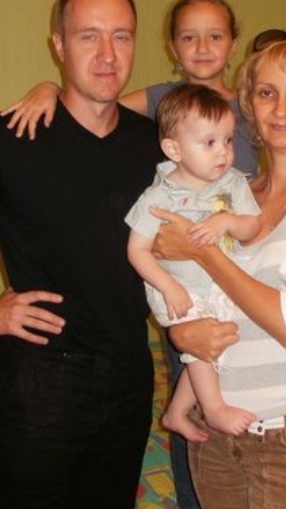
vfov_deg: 43.6
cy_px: 208
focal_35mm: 47
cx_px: 179
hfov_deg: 25.3
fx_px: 635
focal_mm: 6.3
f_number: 3.5
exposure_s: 1/30
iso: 125
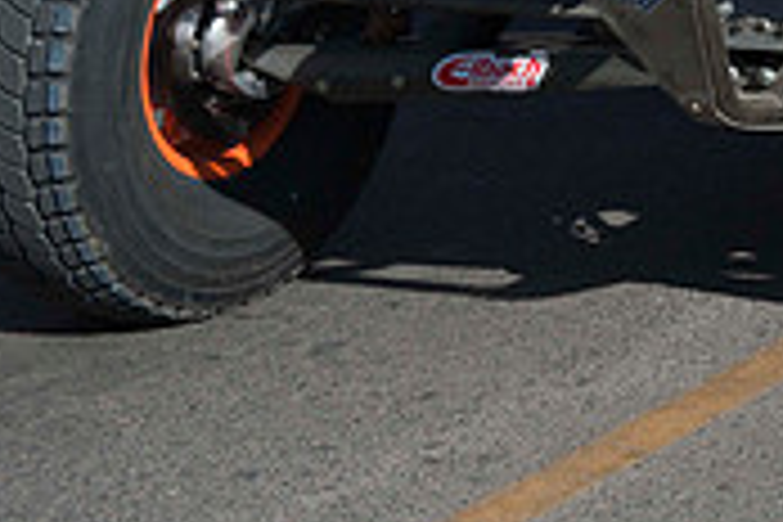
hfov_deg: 12.4
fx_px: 3480
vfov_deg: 8.4
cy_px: -304
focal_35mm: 160
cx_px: 1089
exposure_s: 1/640
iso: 320
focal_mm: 48
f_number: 13
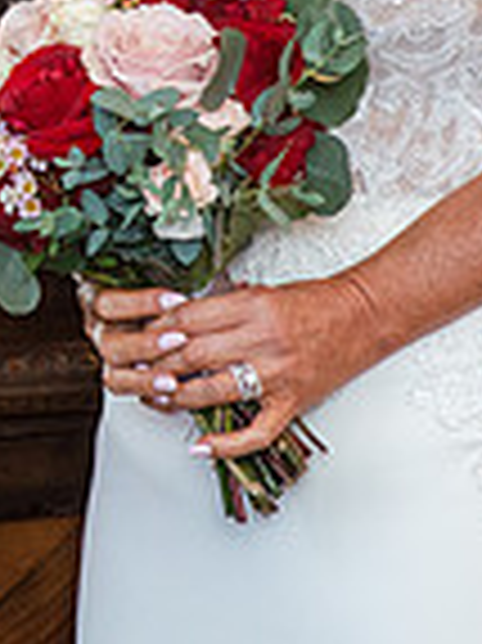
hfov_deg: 4.4
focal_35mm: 332
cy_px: -164
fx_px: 6173
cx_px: -378
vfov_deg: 5.9
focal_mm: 85
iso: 640
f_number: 3.2
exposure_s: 1/125
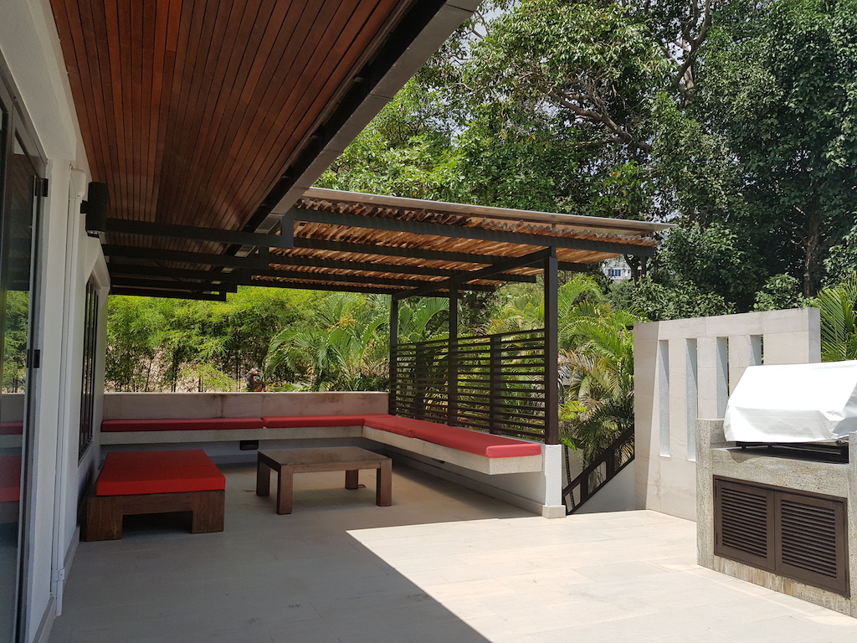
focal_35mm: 26
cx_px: 428
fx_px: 644
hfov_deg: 67.3
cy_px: 322
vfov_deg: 53.1
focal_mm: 4.3
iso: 40
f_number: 1.7
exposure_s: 1/2216
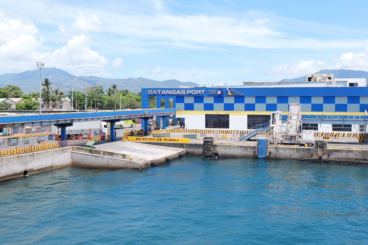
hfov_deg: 44.5
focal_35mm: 44
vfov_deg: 30.5
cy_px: 122
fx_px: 450
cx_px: 184
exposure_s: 1/250
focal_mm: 17
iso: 100
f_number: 6.3
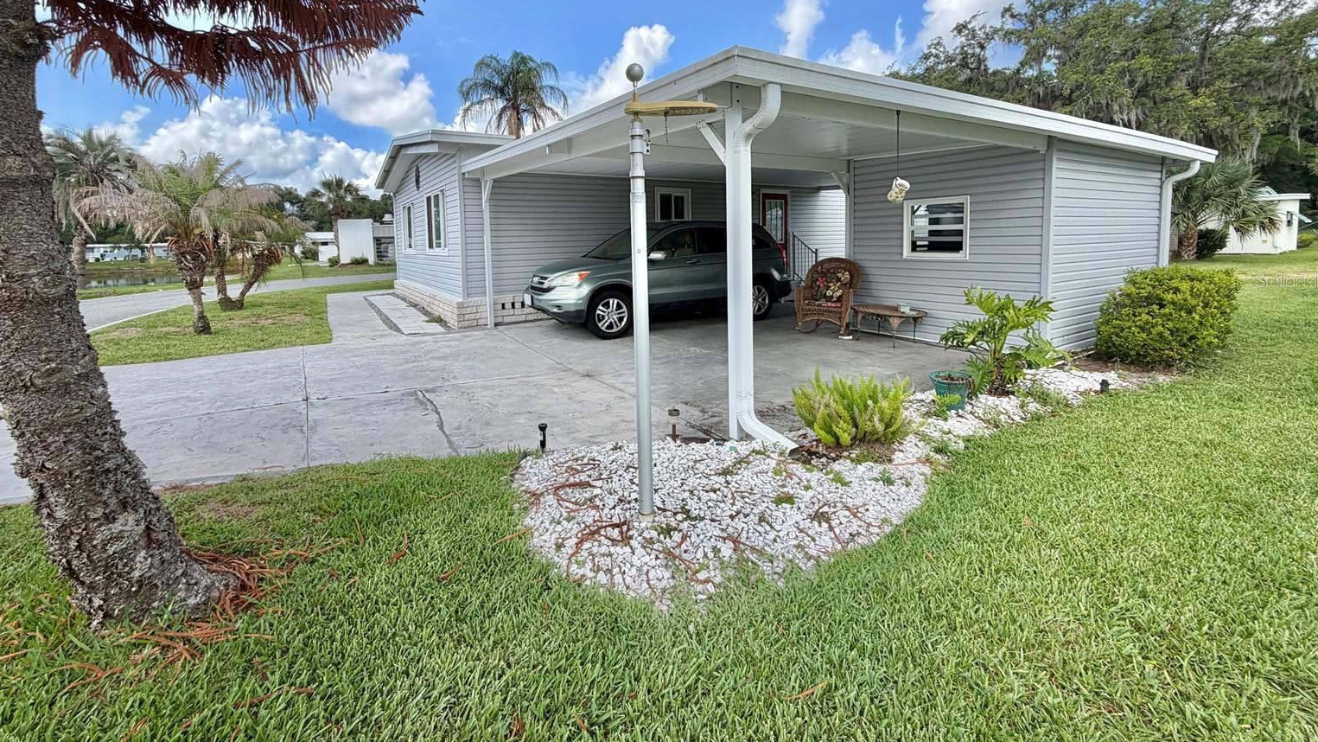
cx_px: 646
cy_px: 280
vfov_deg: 66.1
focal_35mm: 16
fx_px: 559
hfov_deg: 99.4
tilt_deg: -3.3
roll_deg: +1.8
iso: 40
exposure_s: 1/770
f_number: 2.2
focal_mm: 2.22
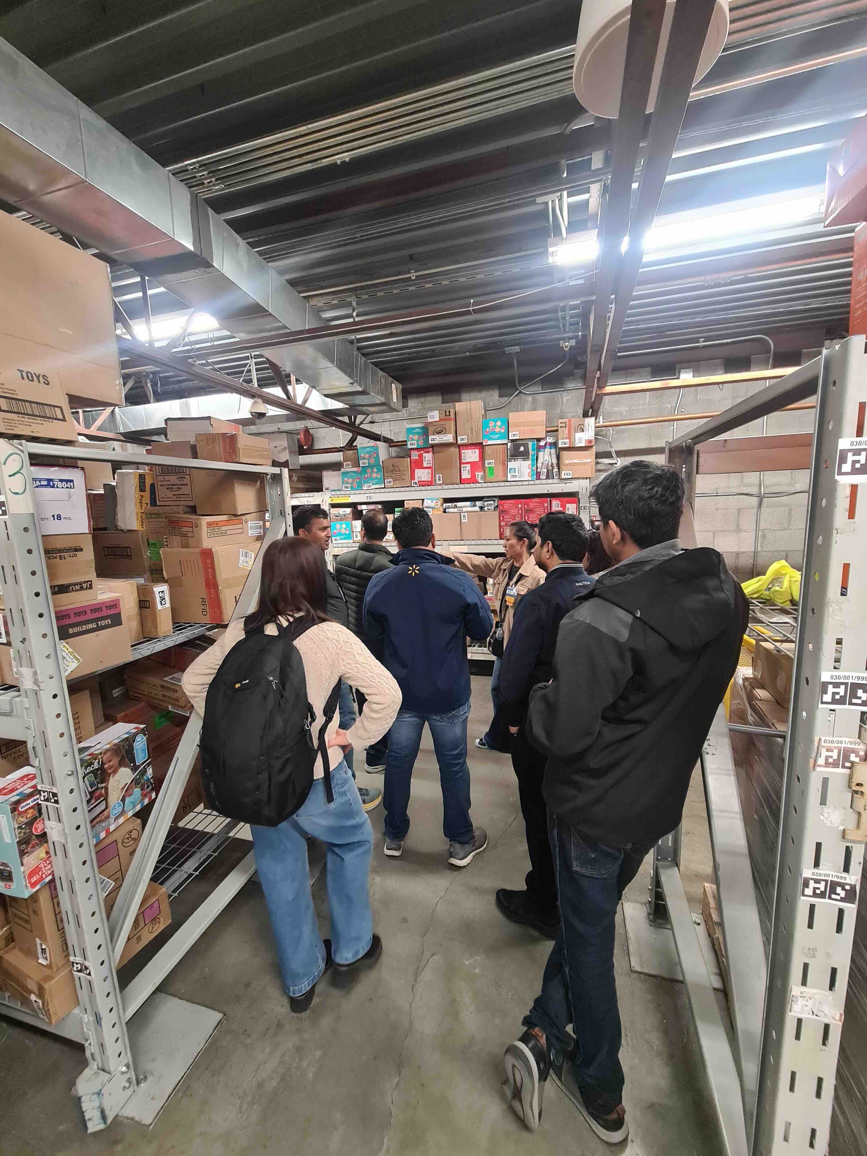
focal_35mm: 13
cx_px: 434
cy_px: 578
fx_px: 434
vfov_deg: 106.2
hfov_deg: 89.9
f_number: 2.2
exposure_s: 1/30
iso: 400
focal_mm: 2.2
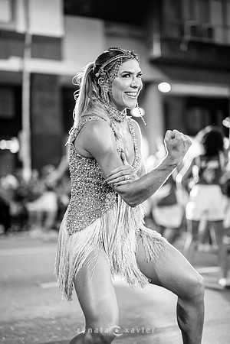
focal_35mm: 50
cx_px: 115
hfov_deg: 27.0
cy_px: 172
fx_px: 479
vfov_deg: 39.6
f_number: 1.2
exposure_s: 1/320
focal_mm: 50
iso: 2000
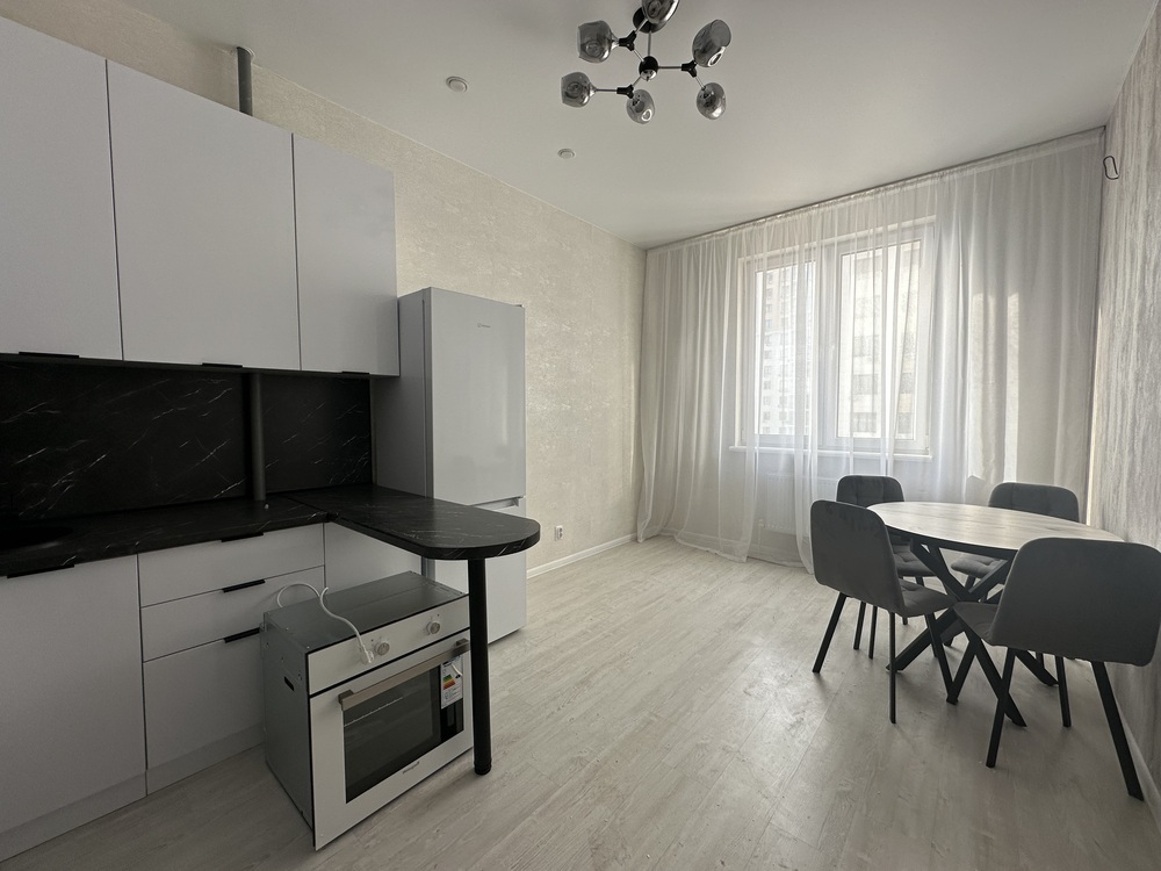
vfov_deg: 85.7
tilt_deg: -3.2
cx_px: 580
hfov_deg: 102.1
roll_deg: -0.2
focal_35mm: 14
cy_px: 436
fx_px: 470
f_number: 2.2
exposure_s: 1/99
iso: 50
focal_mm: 2.22
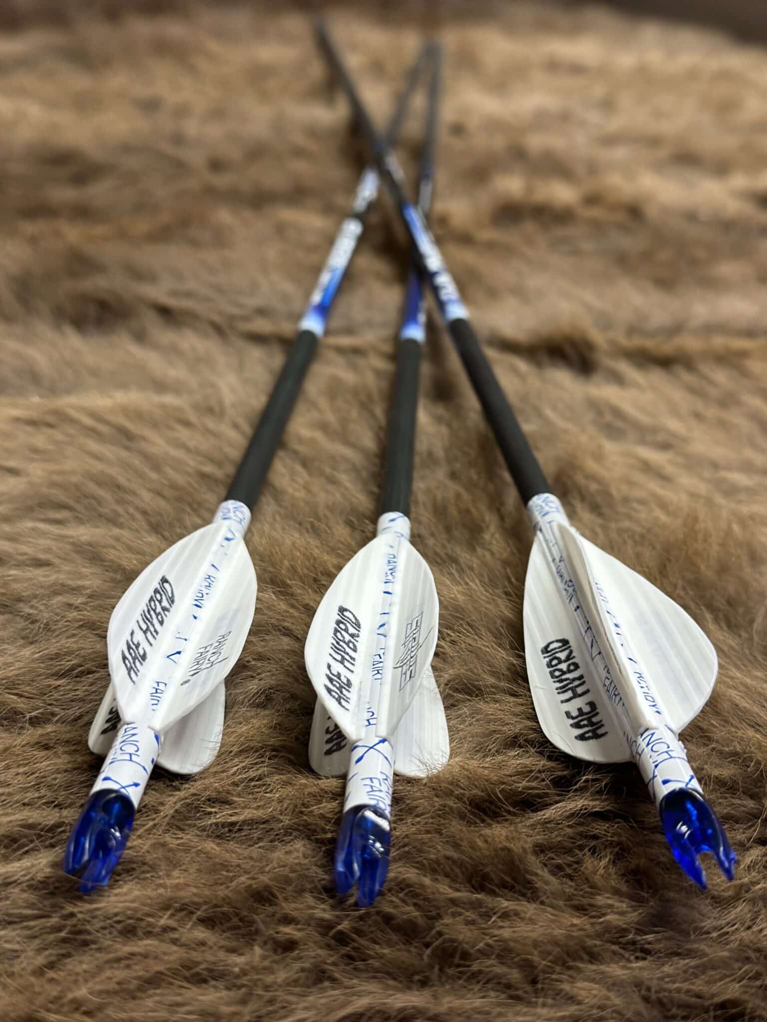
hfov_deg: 30.3
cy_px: 511
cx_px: 384
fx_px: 1418
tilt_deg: -26.0
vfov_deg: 39.7
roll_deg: -5.0
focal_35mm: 48
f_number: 1.78
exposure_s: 1/60
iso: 200
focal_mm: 6.86
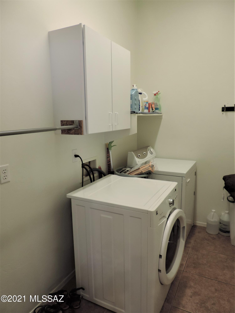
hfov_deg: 56.8
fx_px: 217
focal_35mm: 24
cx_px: 118
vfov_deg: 71.6
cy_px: 156
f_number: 3
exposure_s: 1/30
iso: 220
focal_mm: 4.3
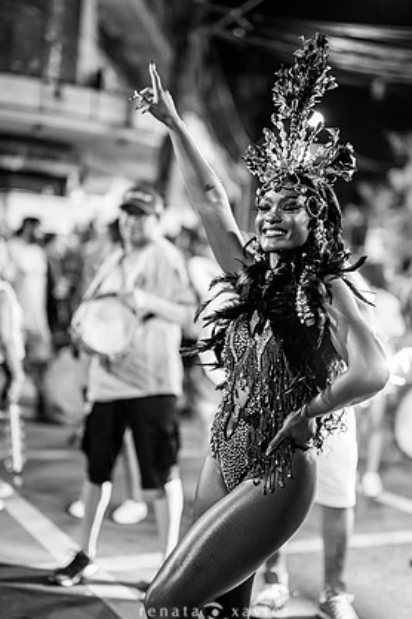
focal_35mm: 54
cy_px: 304
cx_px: 212
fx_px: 927
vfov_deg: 36.9
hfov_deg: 25.1
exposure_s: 1/320
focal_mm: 50
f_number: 1.2
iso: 2000
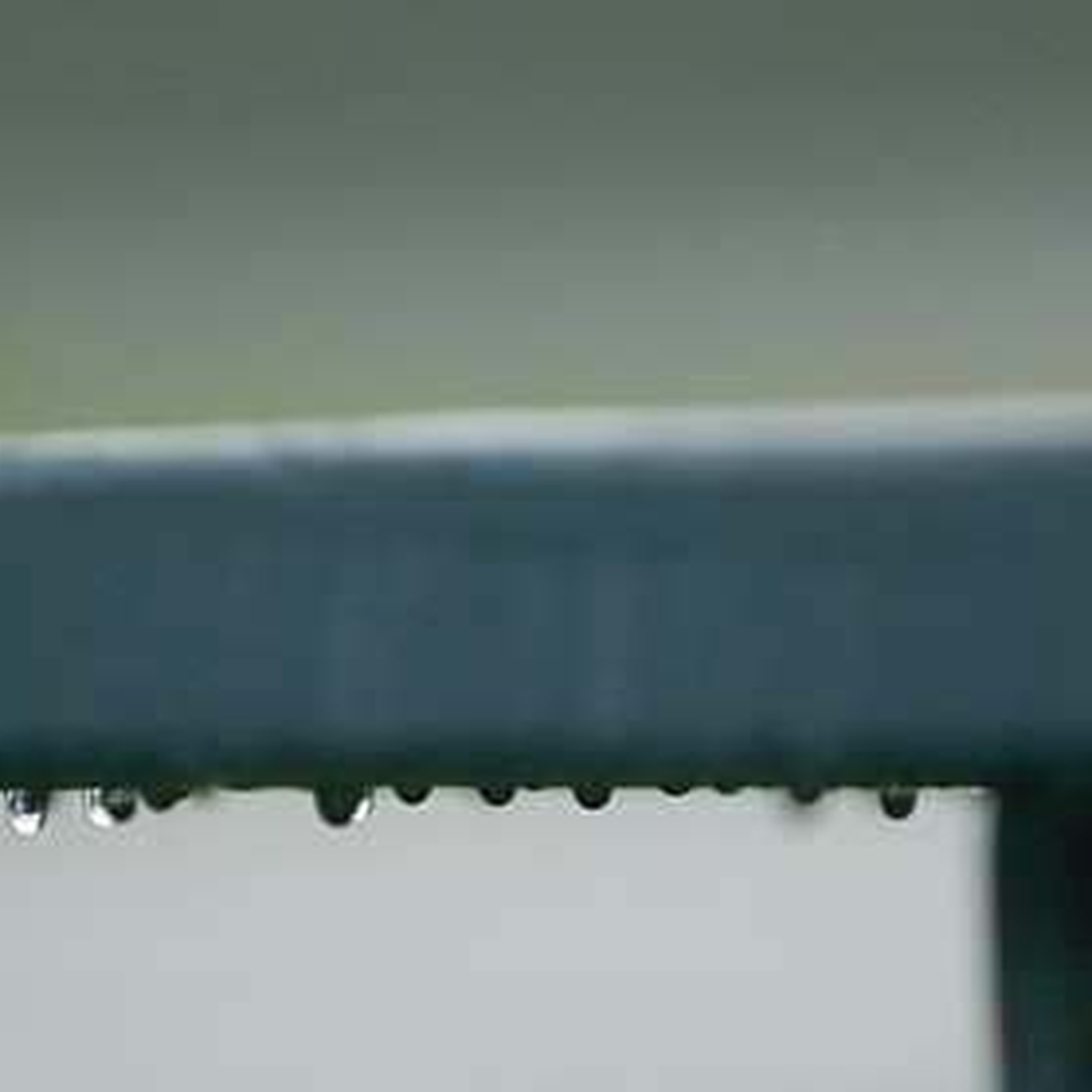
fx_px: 18952
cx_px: 478
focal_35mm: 531
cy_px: 634
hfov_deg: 3.3
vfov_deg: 3.3
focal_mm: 200
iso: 400
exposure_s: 1/2500
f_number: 2.8
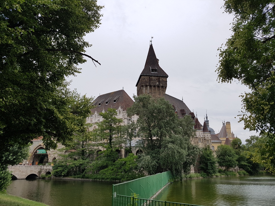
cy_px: 103
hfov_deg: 67.3
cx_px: 138
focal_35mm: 26
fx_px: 207
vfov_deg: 53.1
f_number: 1.7
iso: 50
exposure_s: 1/1336
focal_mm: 4.2
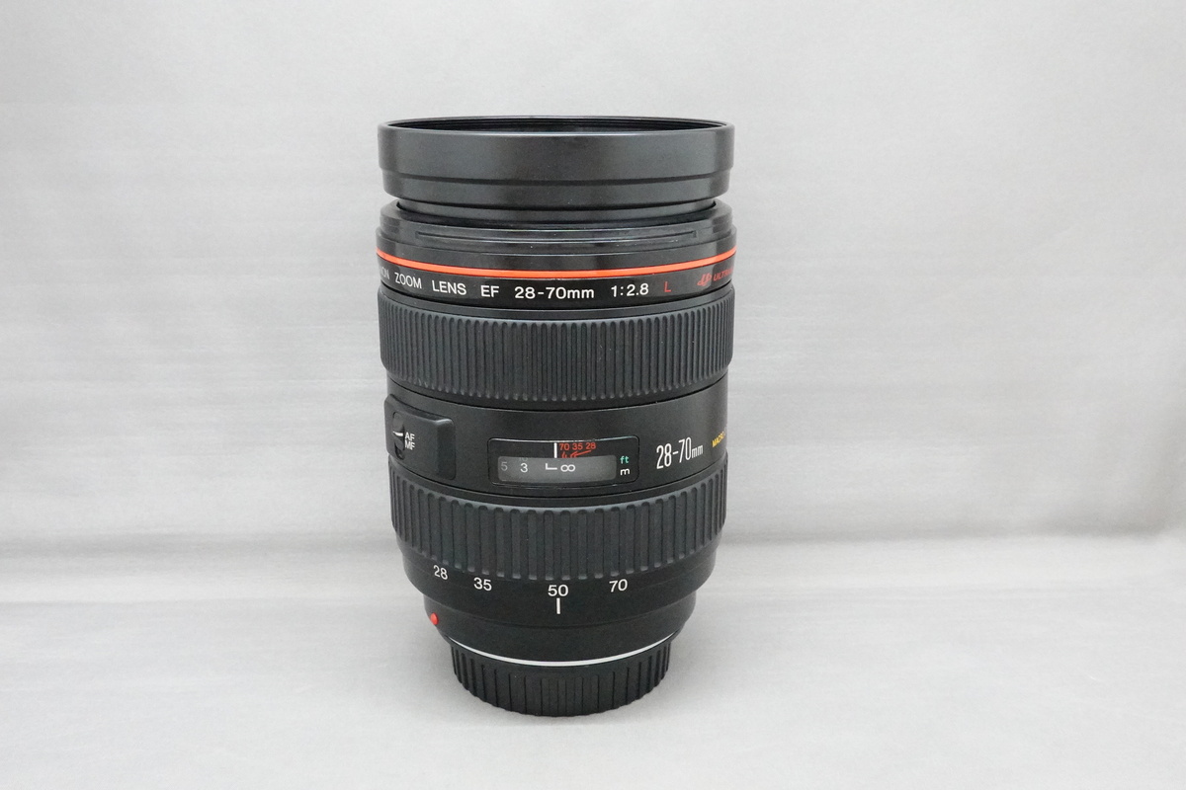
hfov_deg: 53.1
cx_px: 593
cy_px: 395
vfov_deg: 36.9
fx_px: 1186
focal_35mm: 36
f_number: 8
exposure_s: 1/40
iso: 5000
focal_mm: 13.29
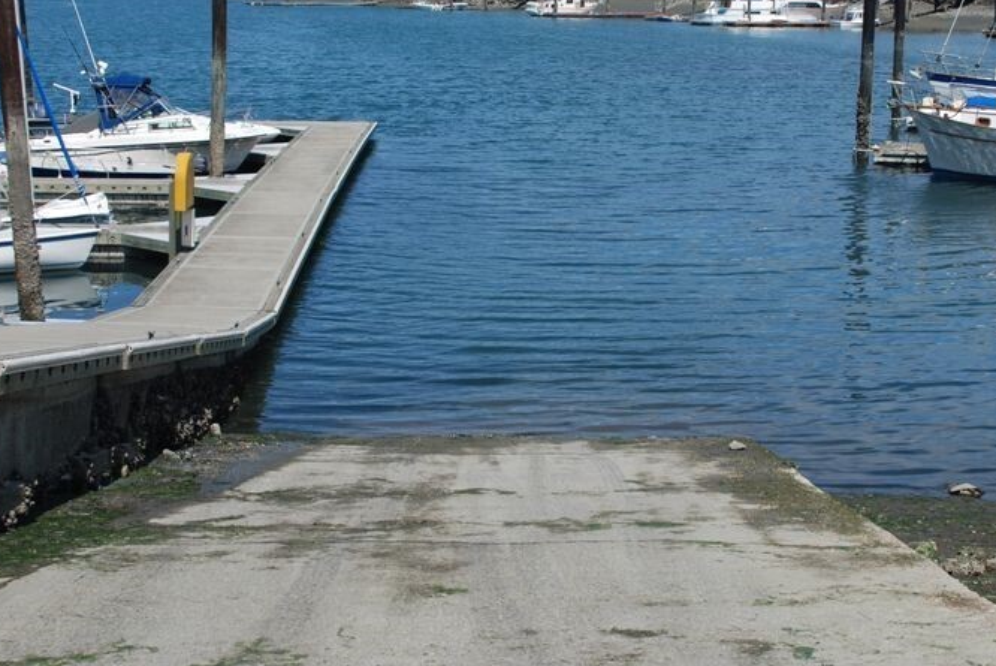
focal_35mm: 60
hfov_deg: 33.3
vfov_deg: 22.7
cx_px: 576
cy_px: 340
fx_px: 1661
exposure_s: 1/250
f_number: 8
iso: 100
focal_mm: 26
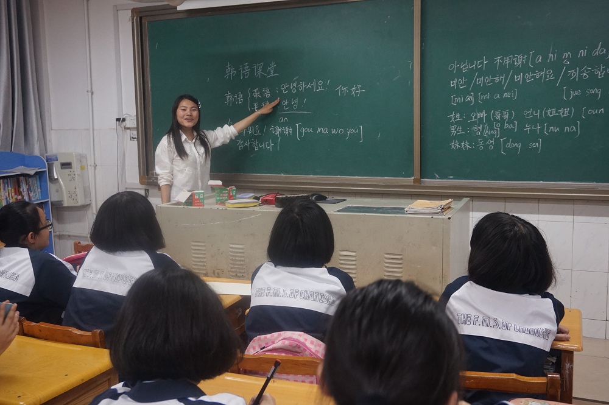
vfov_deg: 36.8
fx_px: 608
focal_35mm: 36
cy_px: 202
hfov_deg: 53.2
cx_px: 304
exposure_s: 1/50
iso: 1250
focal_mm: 24
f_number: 4.5
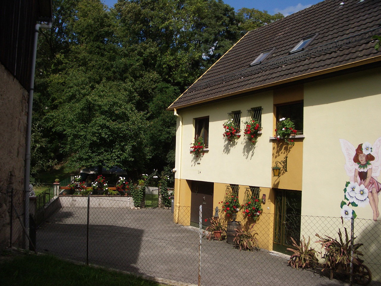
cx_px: 190
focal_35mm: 35
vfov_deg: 40.7
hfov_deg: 52.6
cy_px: 143
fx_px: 385
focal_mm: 5.8
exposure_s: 1/500
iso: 80
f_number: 4.3
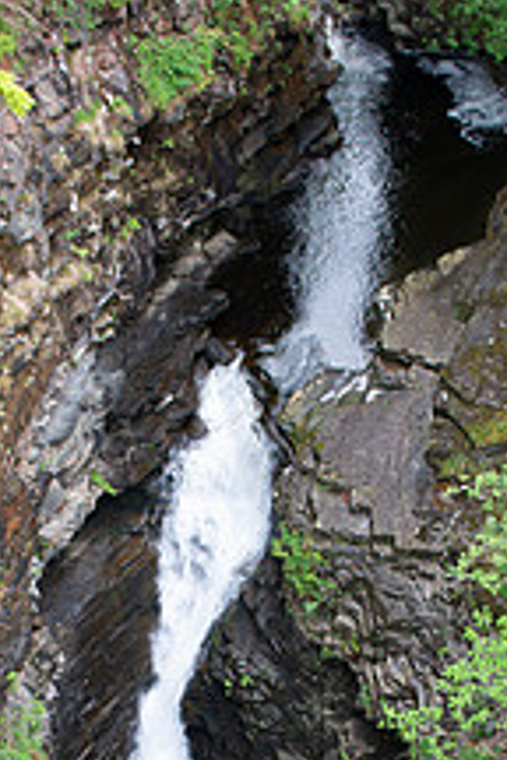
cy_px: 749
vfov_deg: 35.9
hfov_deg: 27.0
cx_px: 250
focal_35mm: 50
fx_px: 1056
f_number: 4.5
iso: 180
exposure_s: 1/25
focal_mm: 24
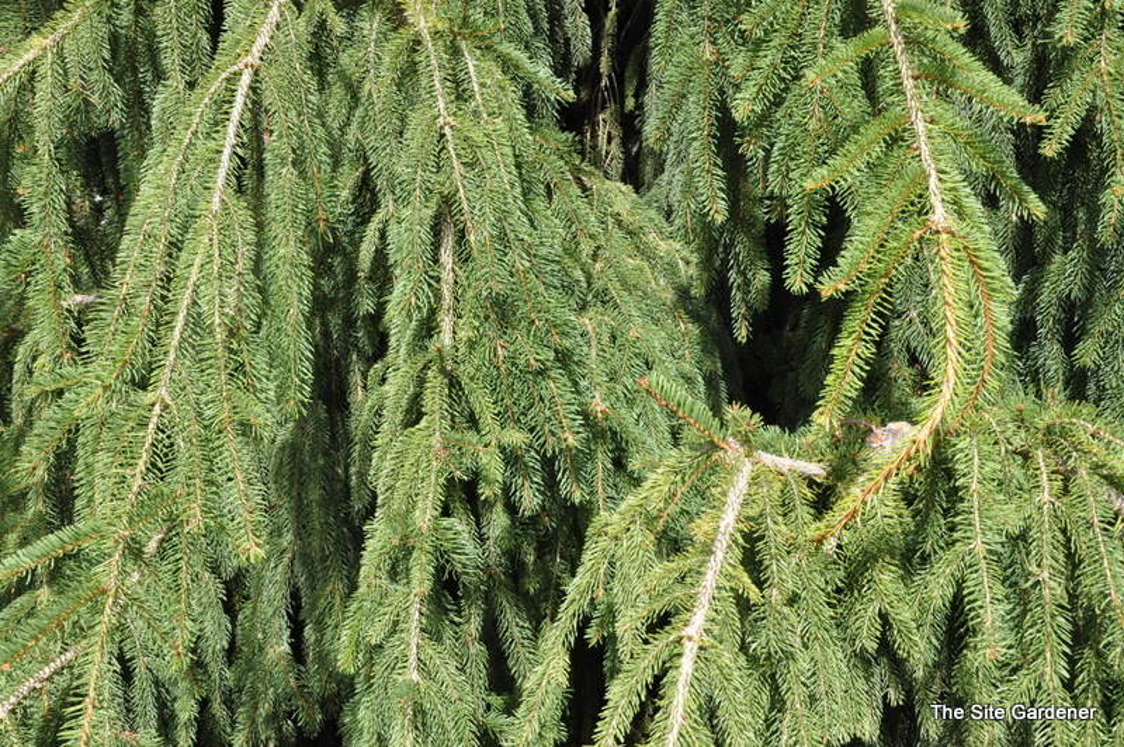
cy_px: 374
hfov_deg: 43.6
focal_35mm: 45
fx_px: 1404
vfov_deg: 29.8
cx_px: 562
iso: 200
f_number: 11
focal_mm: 30
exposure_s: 1/125
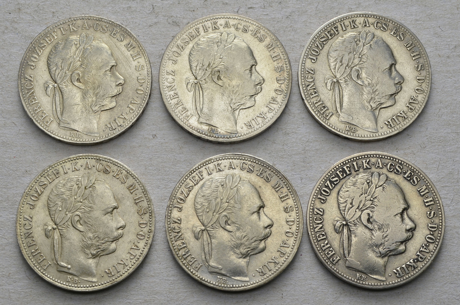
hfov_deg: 29.3
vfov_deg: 19.6
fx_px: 880
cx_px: 230
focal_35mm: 69
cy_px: 152
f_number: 14
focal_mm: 46
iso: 400
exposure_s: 1/250
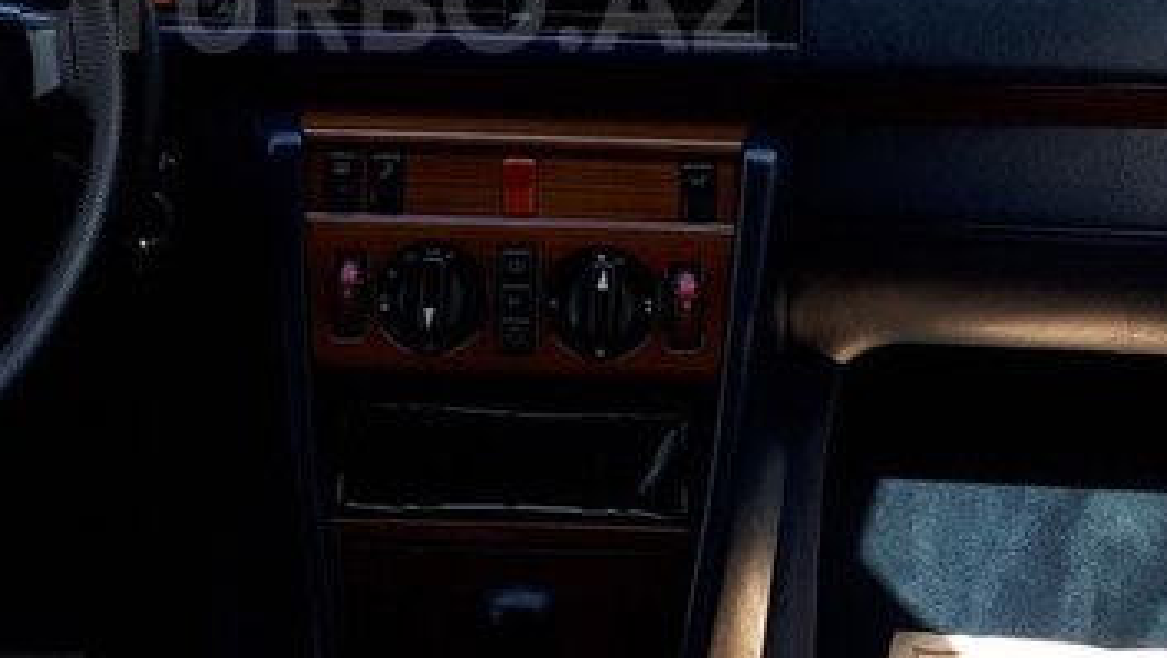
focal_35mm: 55
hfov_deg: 37.6
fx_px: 1703
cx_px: 430
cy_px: 2
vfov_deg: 21.1
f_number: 1.9
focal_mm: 3.6
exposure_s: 1/139
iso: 40
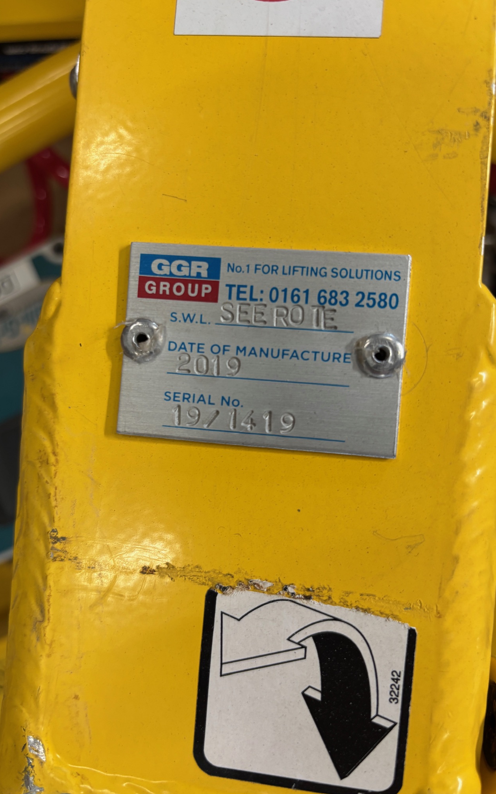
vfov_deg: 66.5
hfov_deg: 44.5
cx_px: 231
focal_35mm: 28
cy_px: 392
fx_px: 606
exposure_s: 1/100
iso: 125
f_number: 1.6
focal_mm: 5.96
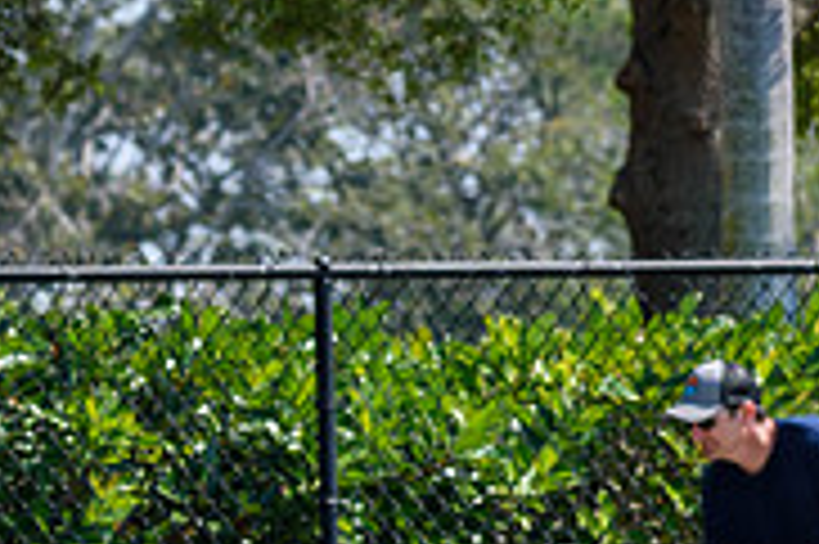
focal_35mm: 583
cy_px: 686
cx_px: -194
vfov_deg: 2.4
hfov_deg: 3.5
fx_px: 13251
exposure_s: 1/800
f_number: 7.1
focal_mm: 122
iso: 200
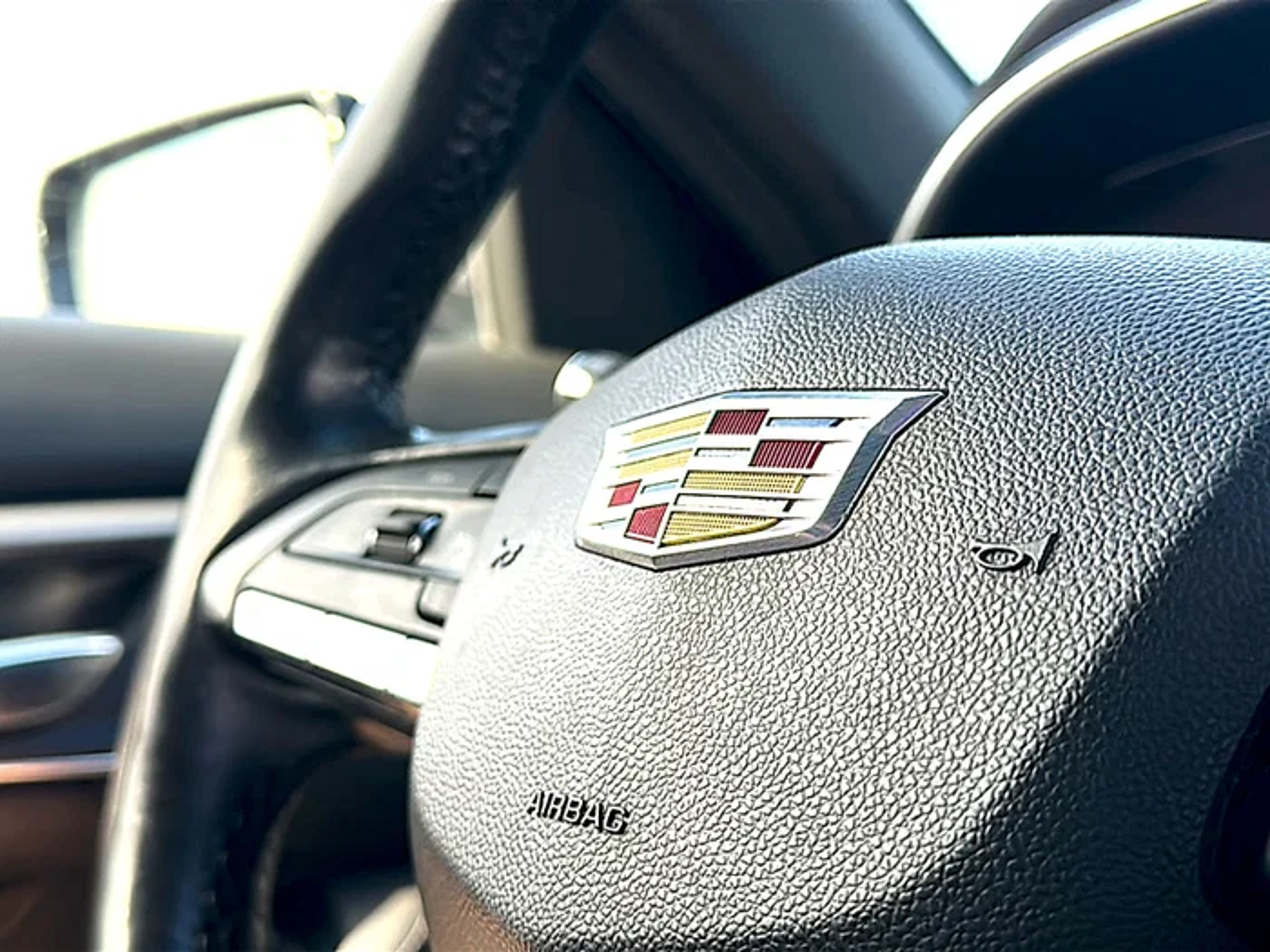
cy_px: 476
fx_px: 1321
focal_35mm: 36
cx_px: 635
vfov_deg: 39.7
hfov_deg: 51.4
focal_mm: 6.86
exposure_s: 1/305
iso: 100
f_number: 1.78
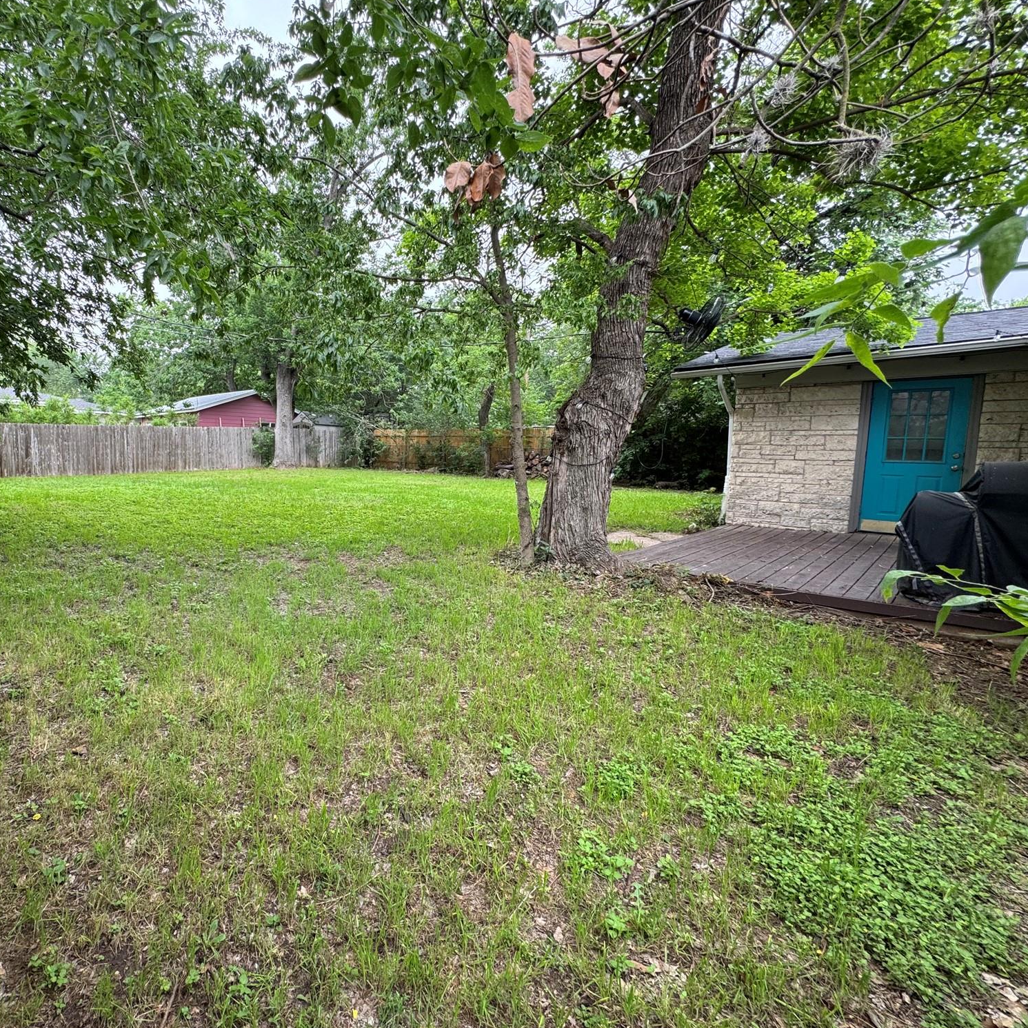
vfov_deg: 83.9
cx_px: 358
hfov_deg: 81.6
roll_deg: -1.7
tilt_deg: -5.2
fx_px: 571
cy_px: 500
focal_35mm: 17
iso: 50
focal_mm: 2.22
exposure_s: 1/99
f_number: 2.2
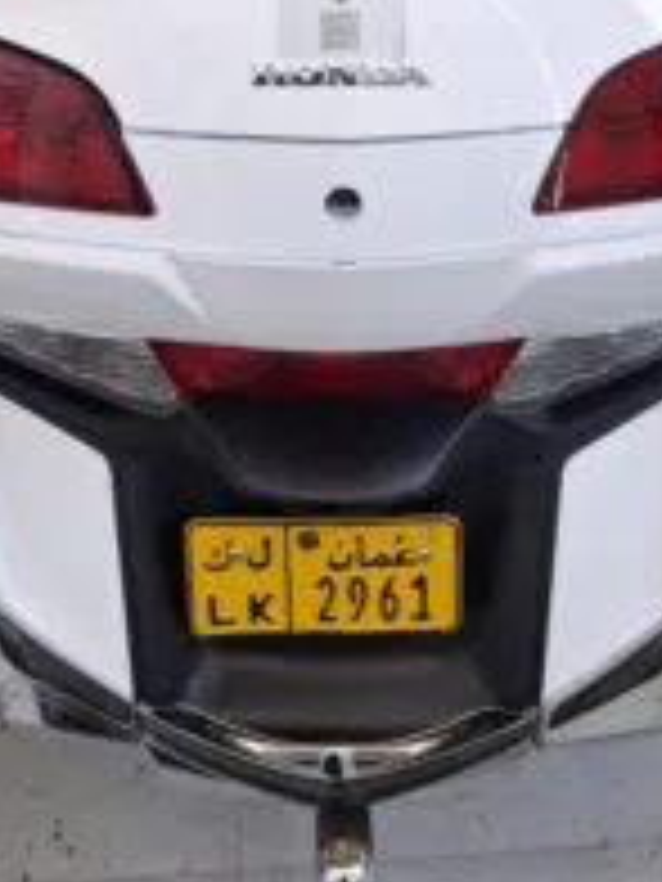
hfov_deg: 30.8
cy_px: 94
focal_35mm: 47
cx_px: 275
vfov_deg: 37.8
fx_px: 1198
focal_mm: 5.54
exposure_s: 1/100
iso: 50
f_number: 1.8
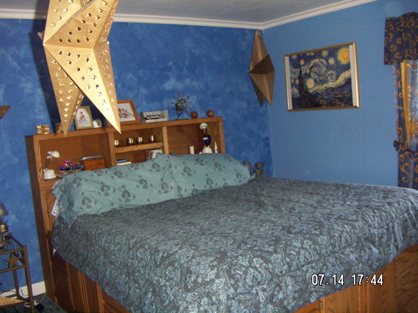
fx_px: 435
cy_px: 156
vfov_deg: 39.7
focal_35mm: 36
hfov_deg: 51.4
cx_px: 209
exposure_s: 1/50
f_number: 2.8
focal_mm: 4.7
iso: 200
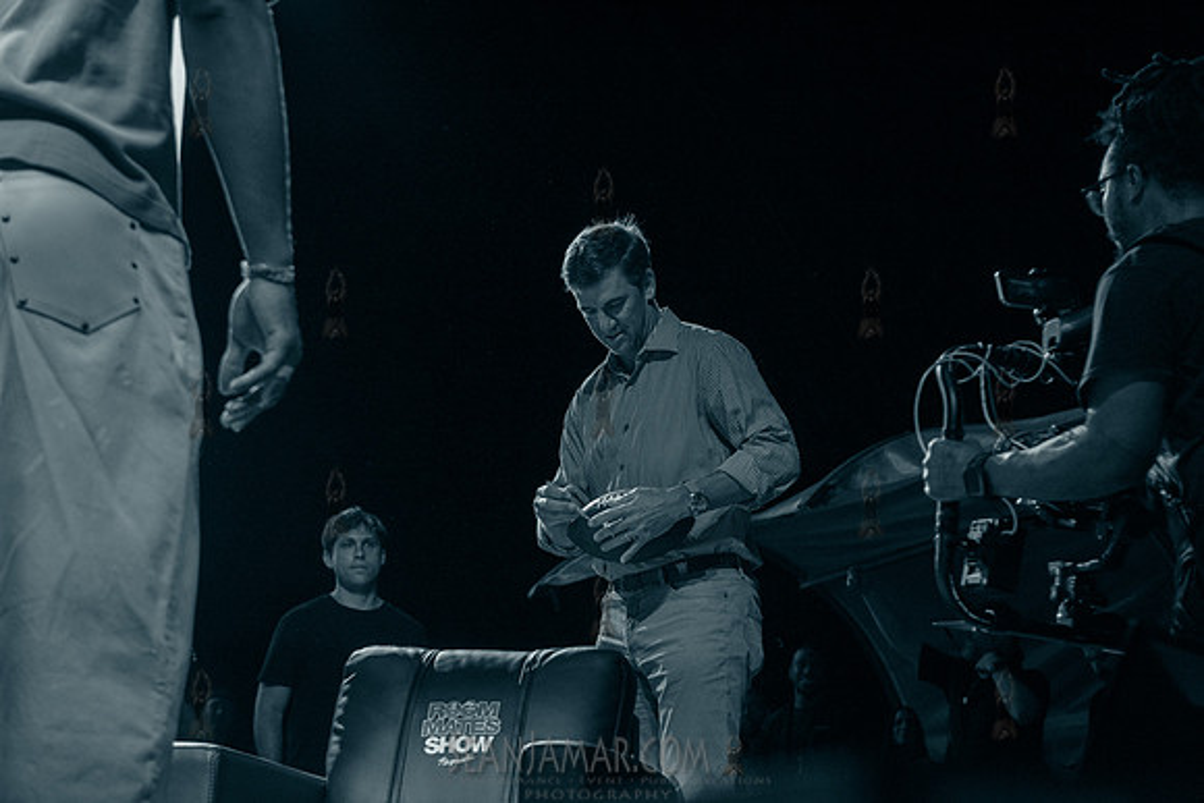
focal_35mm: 70
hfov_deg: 28.8
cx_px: 602
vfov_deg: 19.5
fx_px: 2342
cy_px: 402
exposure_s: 1/1000
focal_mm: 70
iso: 5000
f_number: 5
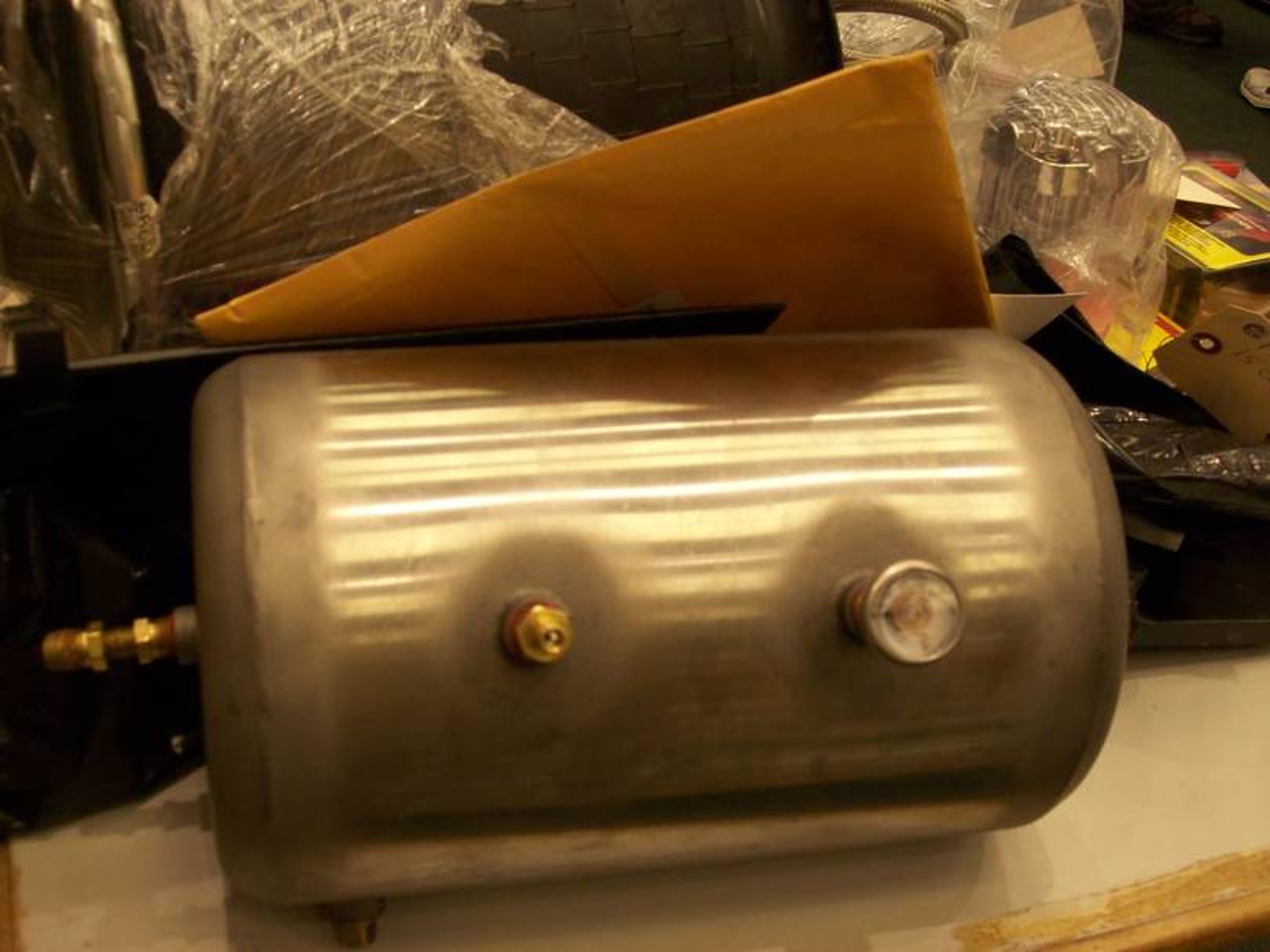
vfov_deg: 32.2
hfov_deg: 42.1
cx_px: 635
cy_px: 476
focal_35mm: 45
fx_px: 1650
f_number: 3
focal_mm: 7.6
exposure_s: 1/32.5
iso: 80
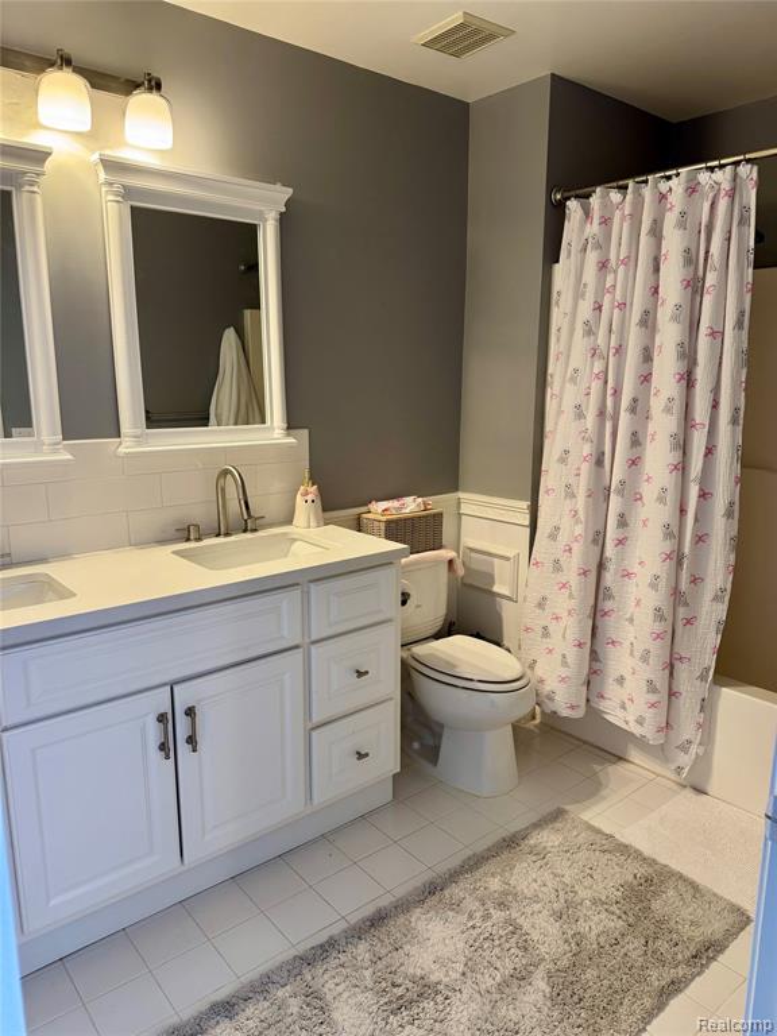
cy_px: 518
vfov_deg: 71.6
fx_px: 718
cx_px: 388
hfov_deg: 56.8
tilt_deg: -11.2
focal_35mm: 24
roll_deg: +0.4
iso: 160
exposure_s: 1/60
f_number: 1.78
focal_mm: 6.76
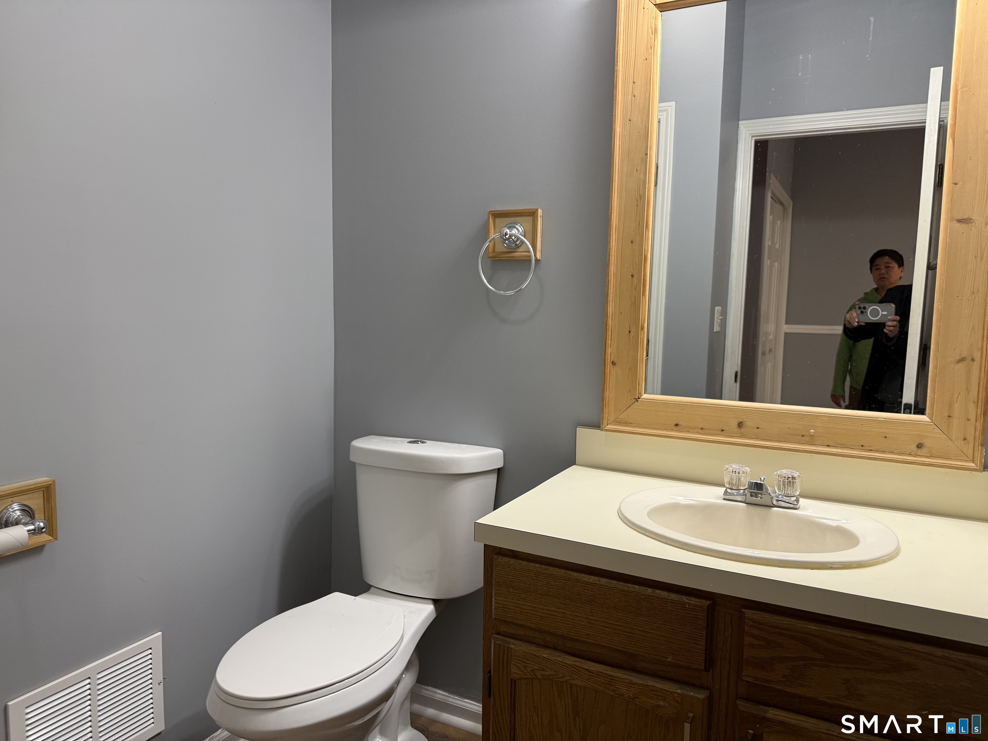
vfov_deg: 56.8
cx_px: 494
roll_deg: -0.9
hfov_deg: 71.6
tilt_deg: -5.5
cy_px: 370
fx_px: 685
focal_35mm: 24
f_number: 1.78
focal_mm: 6.76
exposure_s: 1/60
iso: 160
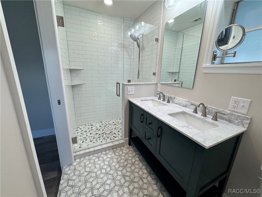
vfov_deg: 85.7
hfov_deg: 102.1
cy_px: 98
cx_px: 131
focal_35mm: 14
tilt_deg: -13.9
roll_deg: -1.8
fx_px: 106
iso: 80
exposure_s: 1/120
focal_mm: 2.22
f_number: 2.2
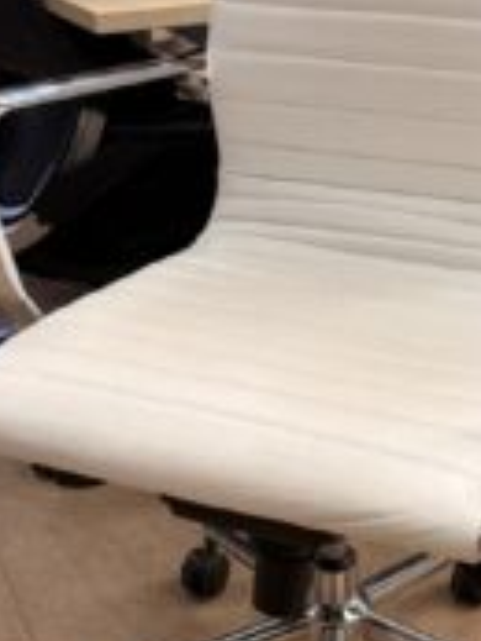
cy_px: 426
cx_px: 337
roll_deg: +0.3
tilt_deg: -29.6
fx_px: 1110
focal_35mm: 60
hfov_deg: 24.3
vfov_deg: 31.9
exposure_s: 1/295
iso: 40
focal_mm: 5.96
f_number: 1.6
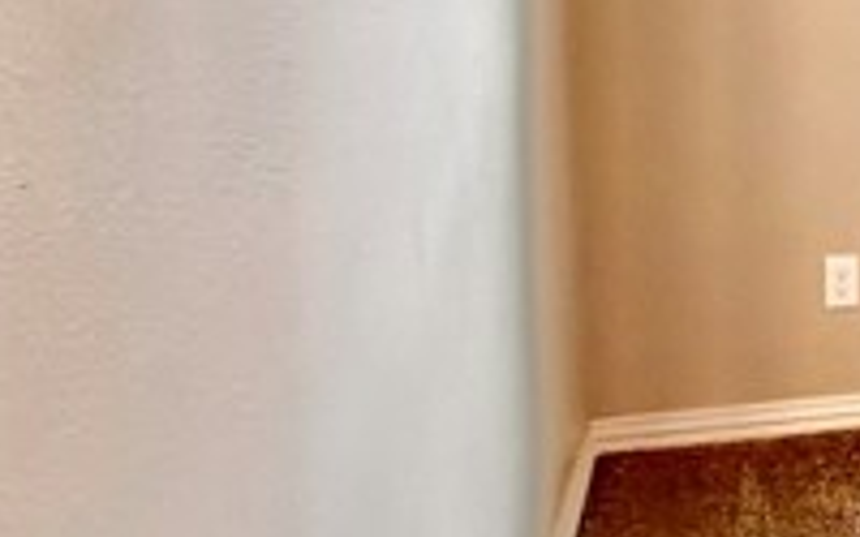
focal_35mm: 76
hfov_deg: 21.9
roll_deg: -0.5
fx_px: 1781
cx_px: 1333
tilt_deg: -5.4
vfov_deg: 16.6
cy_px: -77
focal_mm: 2.22
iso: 250
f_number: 2.2
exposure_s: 1/60
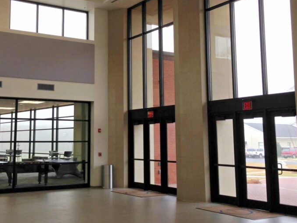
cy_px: 82
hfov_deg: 38.0
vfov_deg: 29.0
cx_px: 112
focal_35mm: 50
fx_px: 429
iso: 50
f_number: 2.4
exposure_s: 1/120
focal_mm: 4.12
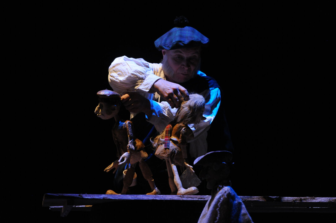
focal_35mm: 200
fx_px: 1866
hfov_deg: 10.3
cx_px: 168
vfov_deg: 6.9
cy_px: 112
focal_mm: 200
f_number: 3.5
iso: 6400
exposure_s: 1/60
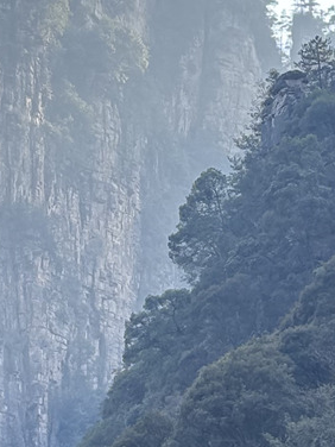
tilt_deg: +23.6
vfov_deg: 9.0
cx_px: 13
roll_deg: +1.2
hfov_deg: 6.7
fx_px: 2852
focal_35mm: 221
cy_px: 181
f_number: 1.6
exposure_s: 1/291
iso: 50
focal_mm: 5.96
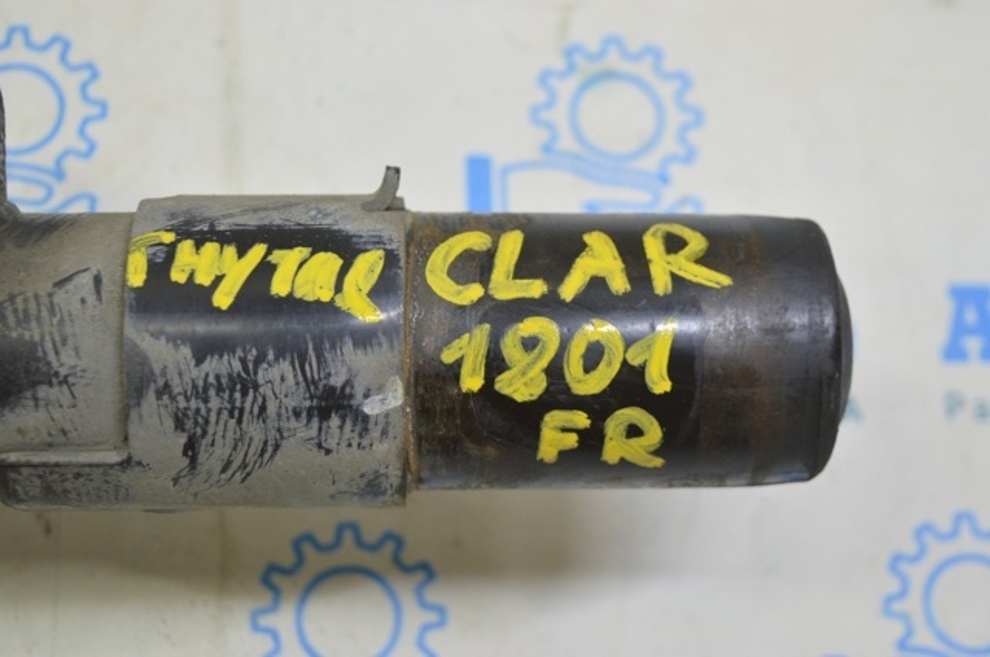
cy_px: 328
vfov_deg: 22.6
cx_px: 495
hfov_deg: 33.4
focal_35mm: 60
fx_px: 1648
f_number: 5.6
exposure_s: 1/25
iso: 400
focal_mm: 40
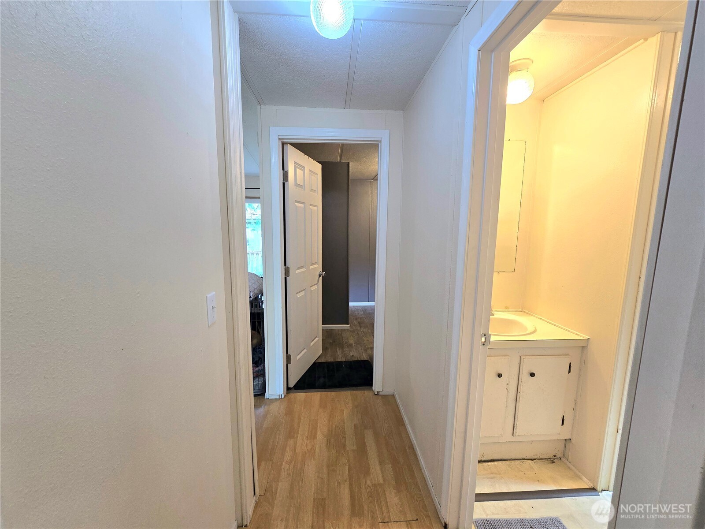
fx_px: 265
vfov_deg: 89.9
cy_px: 264
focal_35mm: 13
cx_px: 352
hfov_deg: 106.2
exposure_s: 1/60.2
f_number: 2.2
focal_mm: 2.2
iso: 100
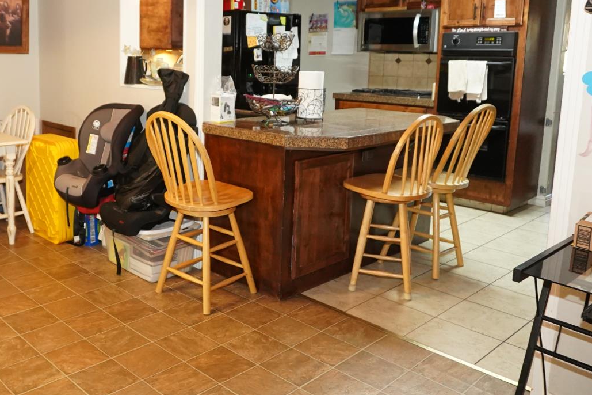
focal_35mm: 35
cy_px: 140
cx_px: 180
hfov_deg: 53.0
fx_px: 576
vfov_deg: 37.5
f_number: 4
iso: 3200
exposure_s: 1/60
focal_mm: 16
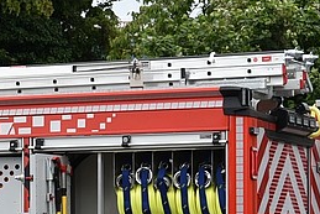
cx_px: -83
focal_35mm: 226
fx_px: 2010
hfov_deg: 9.0
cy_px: 271
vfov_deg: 6.0
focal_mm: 65
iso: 200
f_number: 8
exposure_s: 1/250
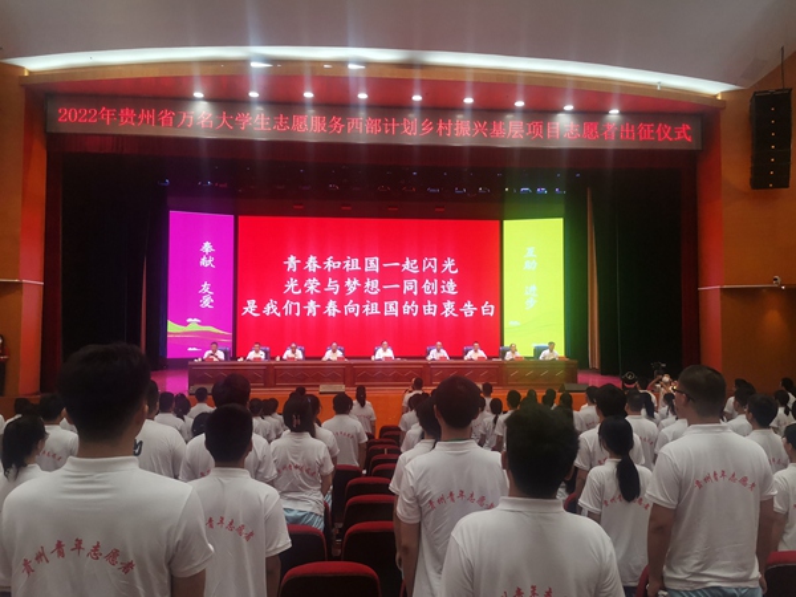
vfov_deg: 51.4
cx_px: 398
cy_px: 298
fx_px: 621
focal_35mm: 27
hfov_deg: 65.3
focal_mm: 4.75
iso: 125
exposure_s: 1/120
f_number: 1.8
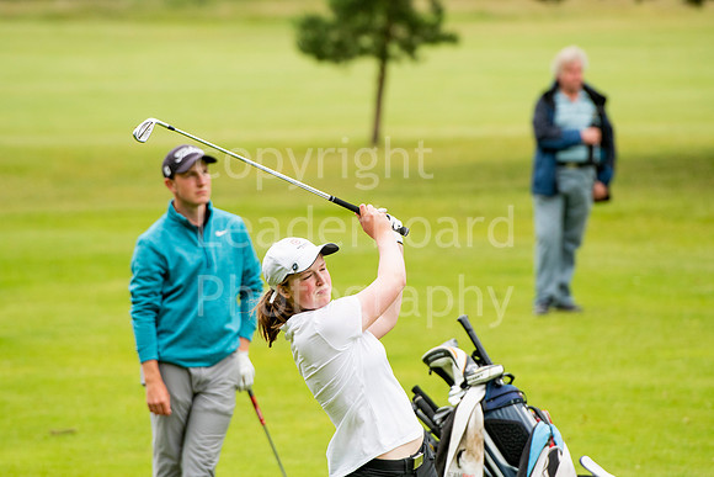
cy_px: 238
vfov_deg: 4.6
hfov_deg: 6.9
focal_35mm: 300
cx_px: 357
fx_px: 5951
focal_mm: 200
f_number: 4
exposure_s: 1/1250
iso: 640
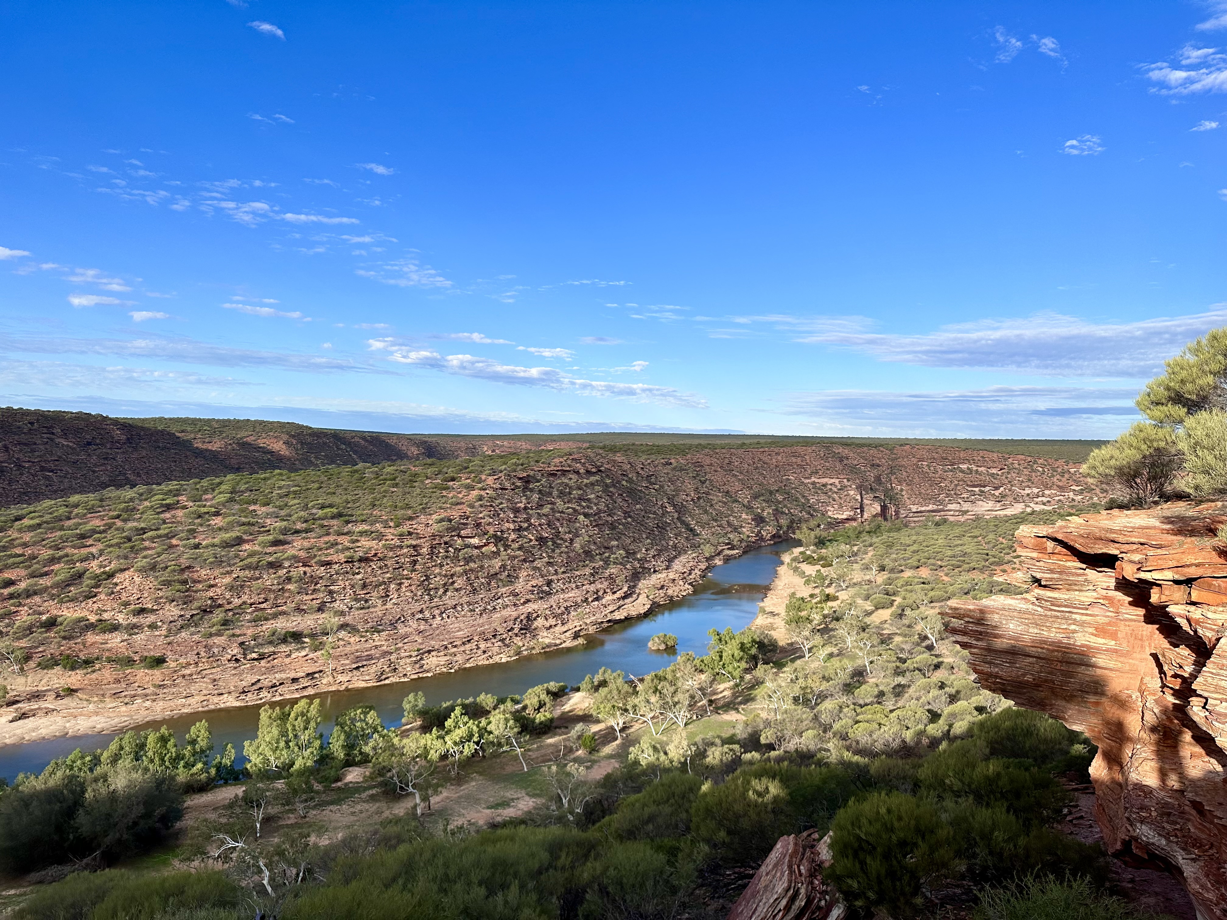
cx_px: 614
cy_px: 460
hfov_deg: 71.6
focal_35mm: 24
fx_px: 851
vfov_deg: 56.8
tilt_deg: +0.2
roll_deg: -1.6
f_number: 1.78
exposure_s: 1/3155
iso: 80
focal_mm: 6.86
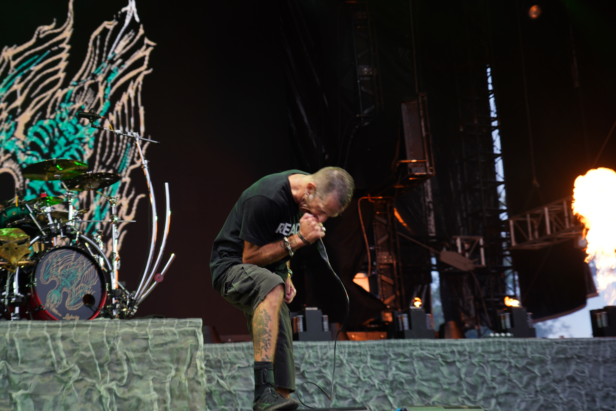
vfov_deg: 19.5
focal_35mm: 70
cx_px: 308
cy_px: 206
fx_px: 1198
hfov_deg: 28.8
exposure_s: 1/80
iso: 200
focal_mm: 70
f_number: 4
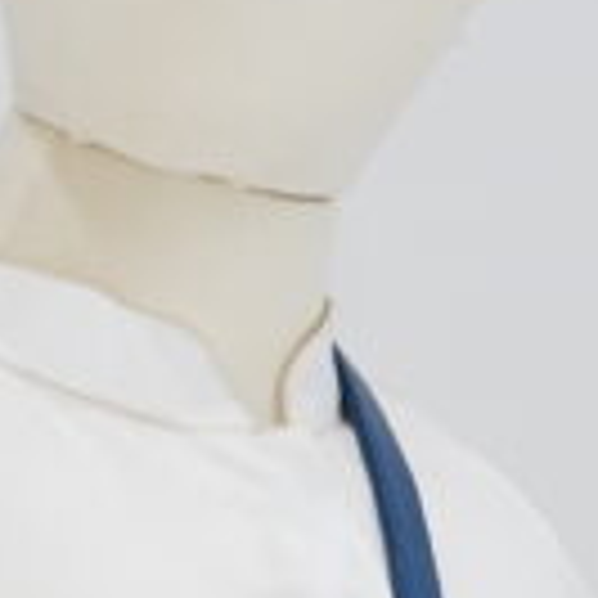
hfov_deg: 5.4
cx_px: 79
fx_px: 6391
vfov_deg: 5.2
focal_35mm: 327
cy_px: 1479
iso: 640
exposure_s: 1/13
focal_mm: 50
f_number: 6.3
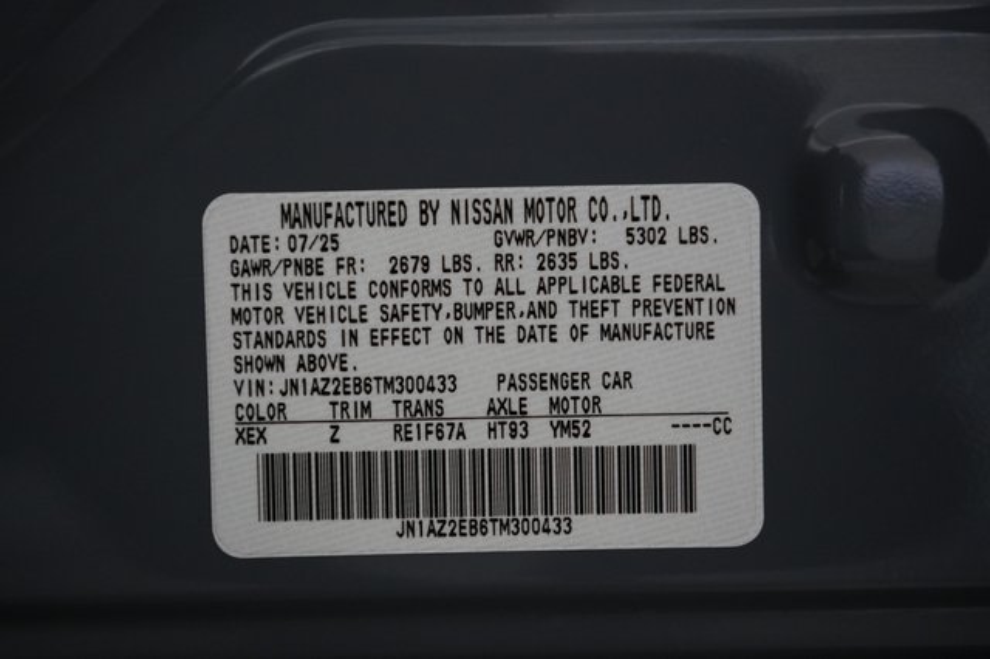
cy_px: 330
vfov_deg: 46.4
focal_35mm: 28
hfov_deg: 65.5
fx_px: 770
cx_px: 495
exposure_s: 1/160
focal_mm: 28
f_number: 2.8
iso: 3200
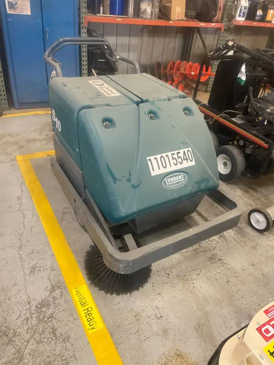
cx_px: 137
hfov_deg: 53.1
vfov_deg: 67.3
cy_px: 182
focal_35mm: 26
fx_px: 274
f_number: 1.6
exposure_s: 1/60
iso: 400
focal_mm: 4.2
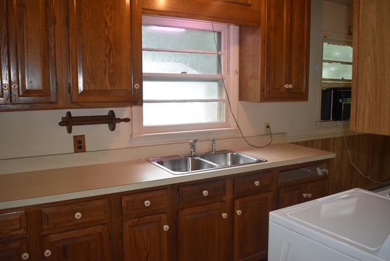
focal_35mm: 30
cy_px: 130
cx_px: 195
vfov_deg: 43.7
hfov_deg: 61.9
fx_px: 325
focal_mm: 20
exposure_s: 1/125
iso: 1100
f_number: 3.8
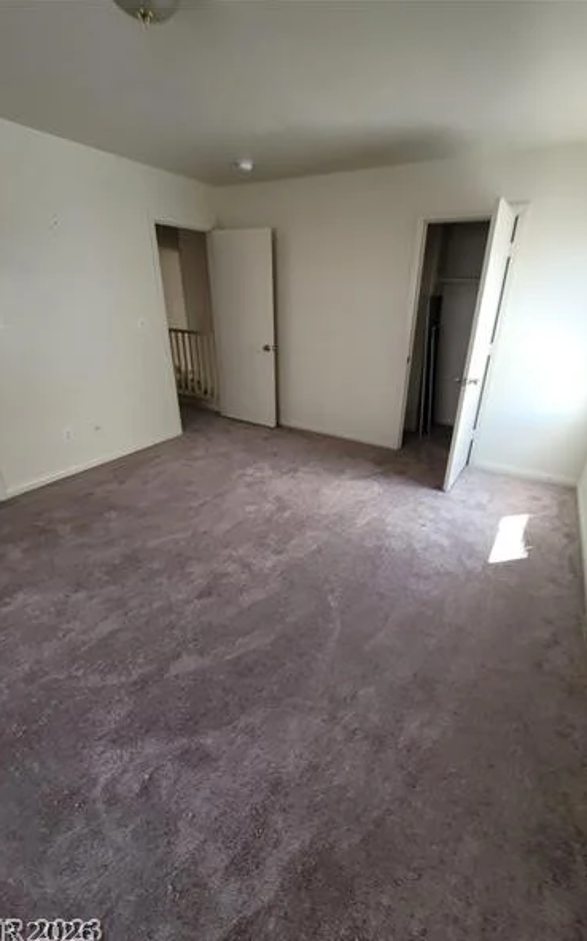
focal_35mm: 14
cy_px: 476
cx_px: 318
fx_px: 359
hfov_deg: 78.4
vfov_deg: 105.3
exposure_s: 1/60
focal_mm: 2.2
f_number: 2.2
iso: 80
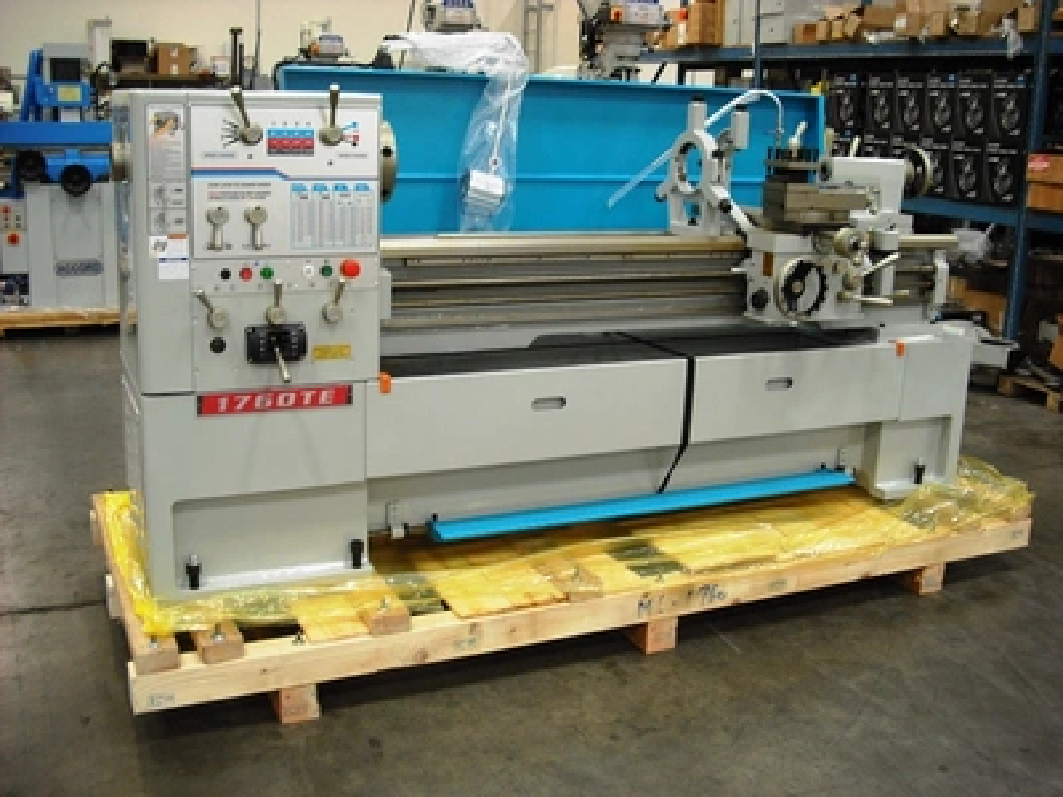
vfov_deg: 37.7
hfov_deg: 49.0
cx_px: 532
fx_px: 1167
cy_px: 398
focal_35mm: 38
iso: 200
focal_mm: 6.2
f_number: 2.8
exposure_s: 1/30
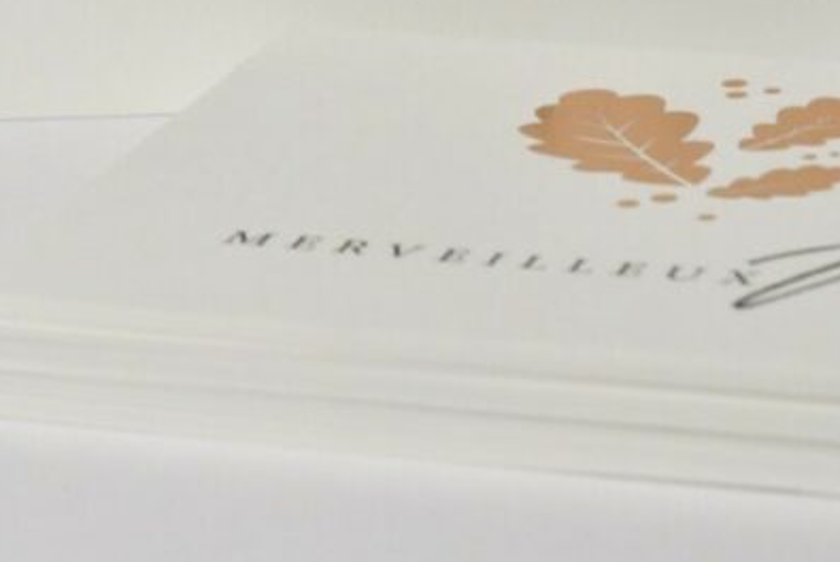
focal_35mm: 241
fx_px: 5627
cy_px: -69
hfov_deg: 8.5
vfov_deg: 5.7
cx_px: 504
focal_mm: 62
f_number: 11
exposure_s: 1/200
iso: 2500
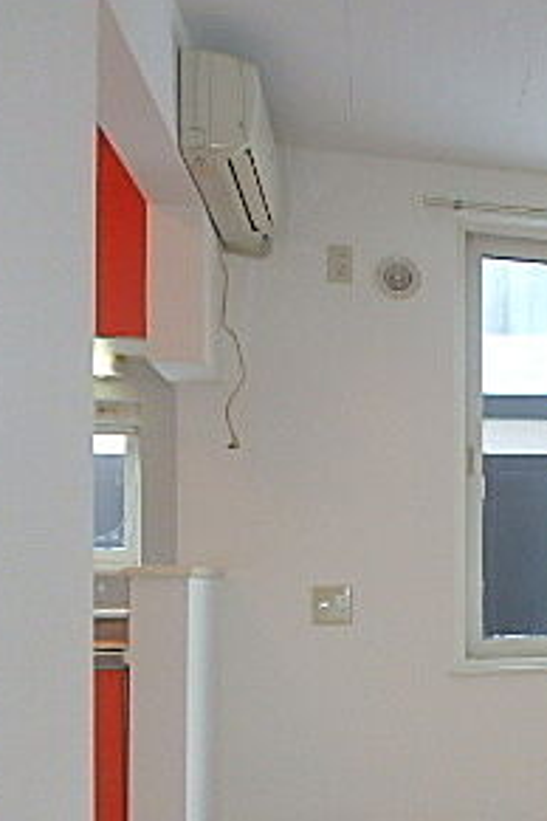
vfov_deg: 40.4
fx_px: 1094
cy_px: 573
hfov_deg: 22.9
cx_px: 815
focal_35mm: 48
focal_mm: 3.7
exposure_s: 1/30
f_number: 3.5
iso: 200
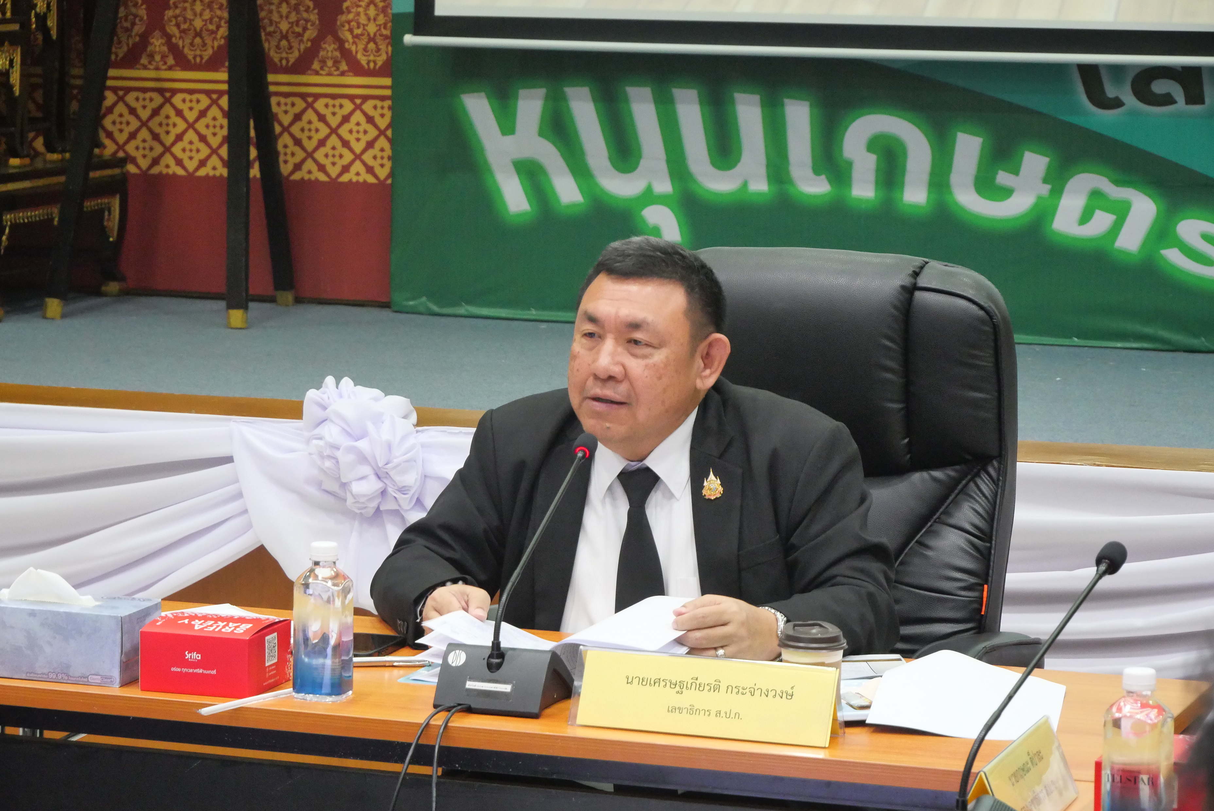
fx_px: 4184
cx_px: 607
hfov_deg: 16.5
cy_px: 406
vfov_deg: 11.1
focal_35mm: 124
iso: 3200
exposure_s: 1/60
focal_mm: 60
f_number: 5.6
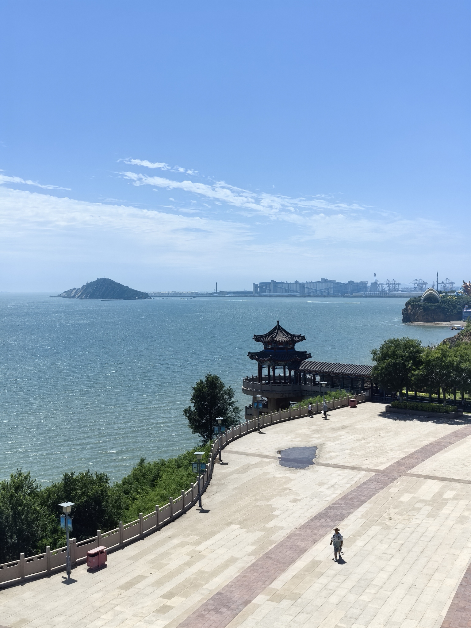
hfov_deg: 36.8
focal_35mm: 39
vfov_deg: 47.9
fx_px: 708
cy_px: 314
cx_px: 236
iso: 50
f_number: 2
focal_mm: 5.75
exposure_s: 1/3247
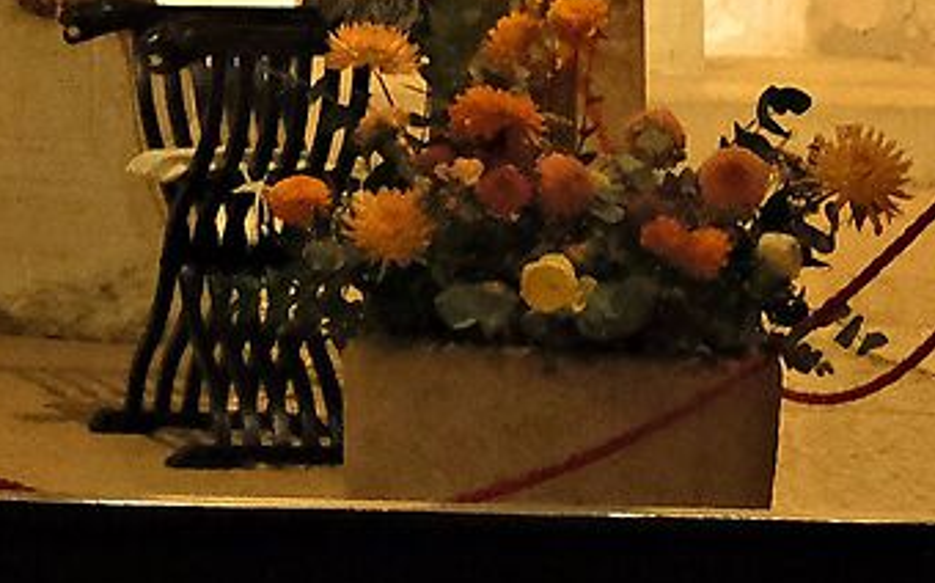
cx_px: -1614
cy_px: -1204
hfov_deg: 6.6
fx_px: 7512
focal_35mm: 295
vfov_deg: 4.3
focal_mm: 27
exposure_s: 1/100
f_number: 4
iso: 5000
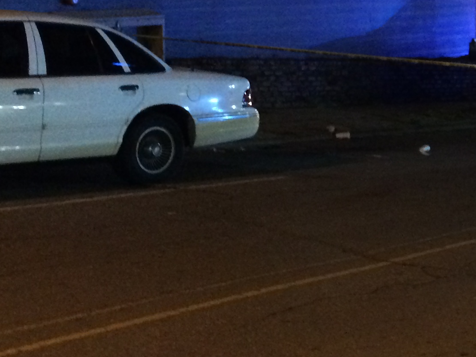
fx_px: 1210
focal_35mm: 88
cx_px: 678
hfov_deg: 19.8
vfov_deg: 16.7
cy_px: 96
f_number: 2.2
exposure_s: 1/17
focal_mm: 4.12
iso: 320
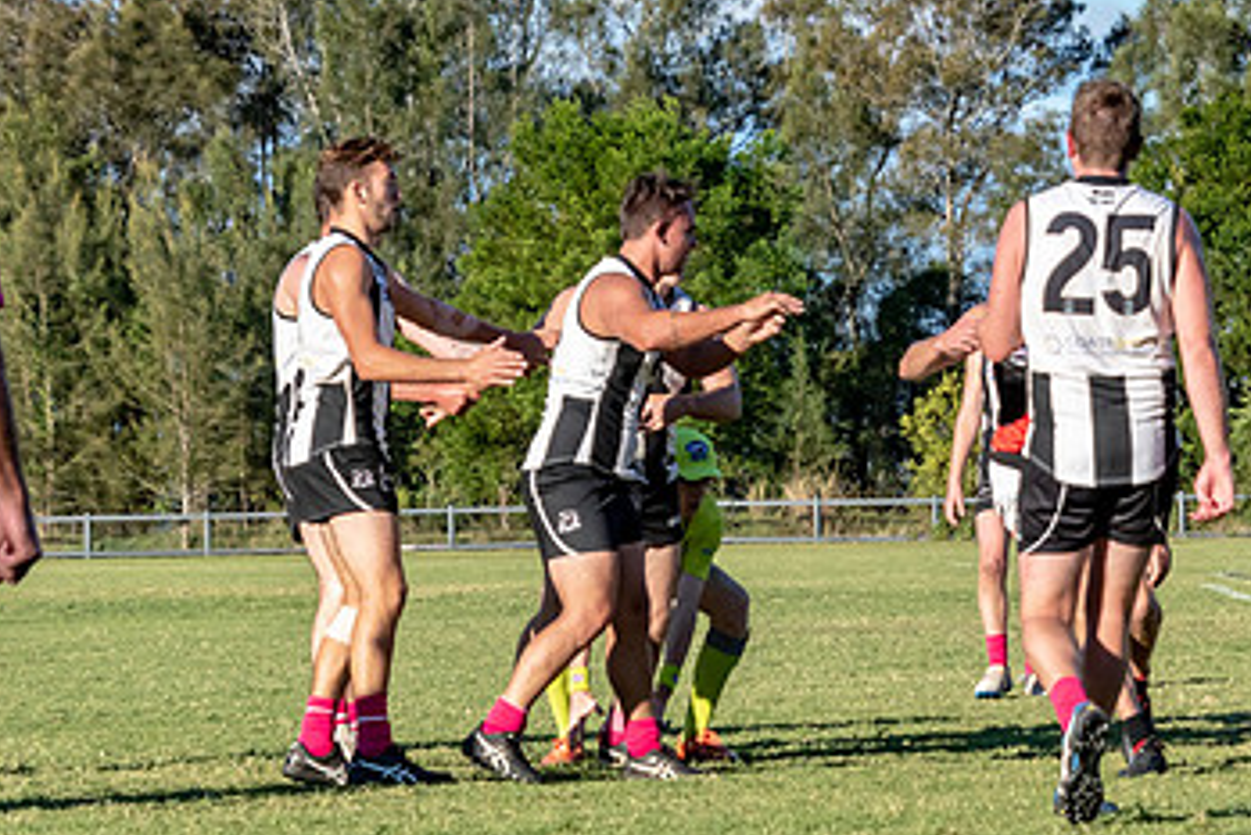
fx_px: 7509
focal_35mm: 216
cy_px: 471
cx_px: 724
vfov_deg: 6.4
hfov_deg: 9.5
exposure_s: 1/4000
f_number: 6.3
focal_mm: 86
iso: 800
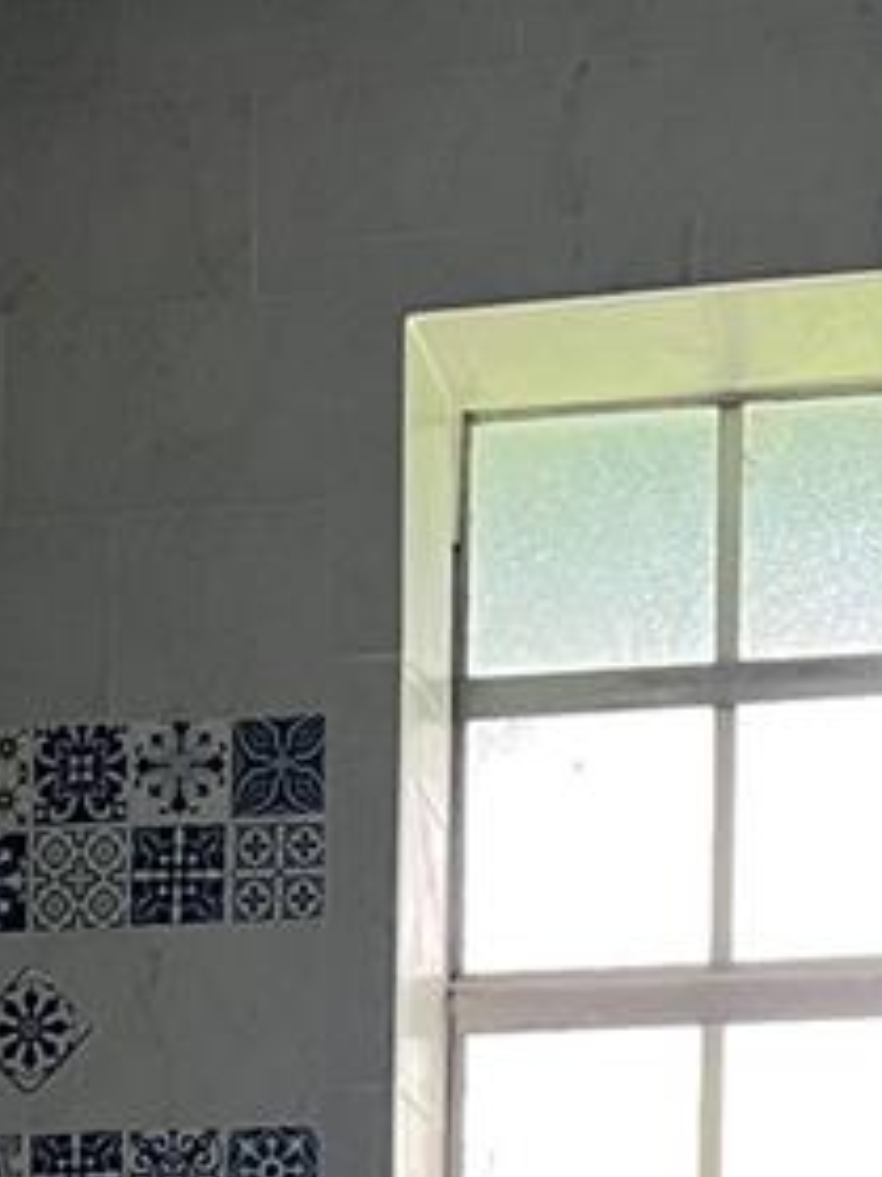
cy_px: 2384
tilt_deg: -1.3
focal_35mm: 112
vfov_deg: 14.5
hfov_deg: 13.2
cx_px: 603
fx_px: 3808
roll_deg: +1.2
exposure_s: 1/60
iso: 400
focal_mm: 5.1
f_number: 1.6
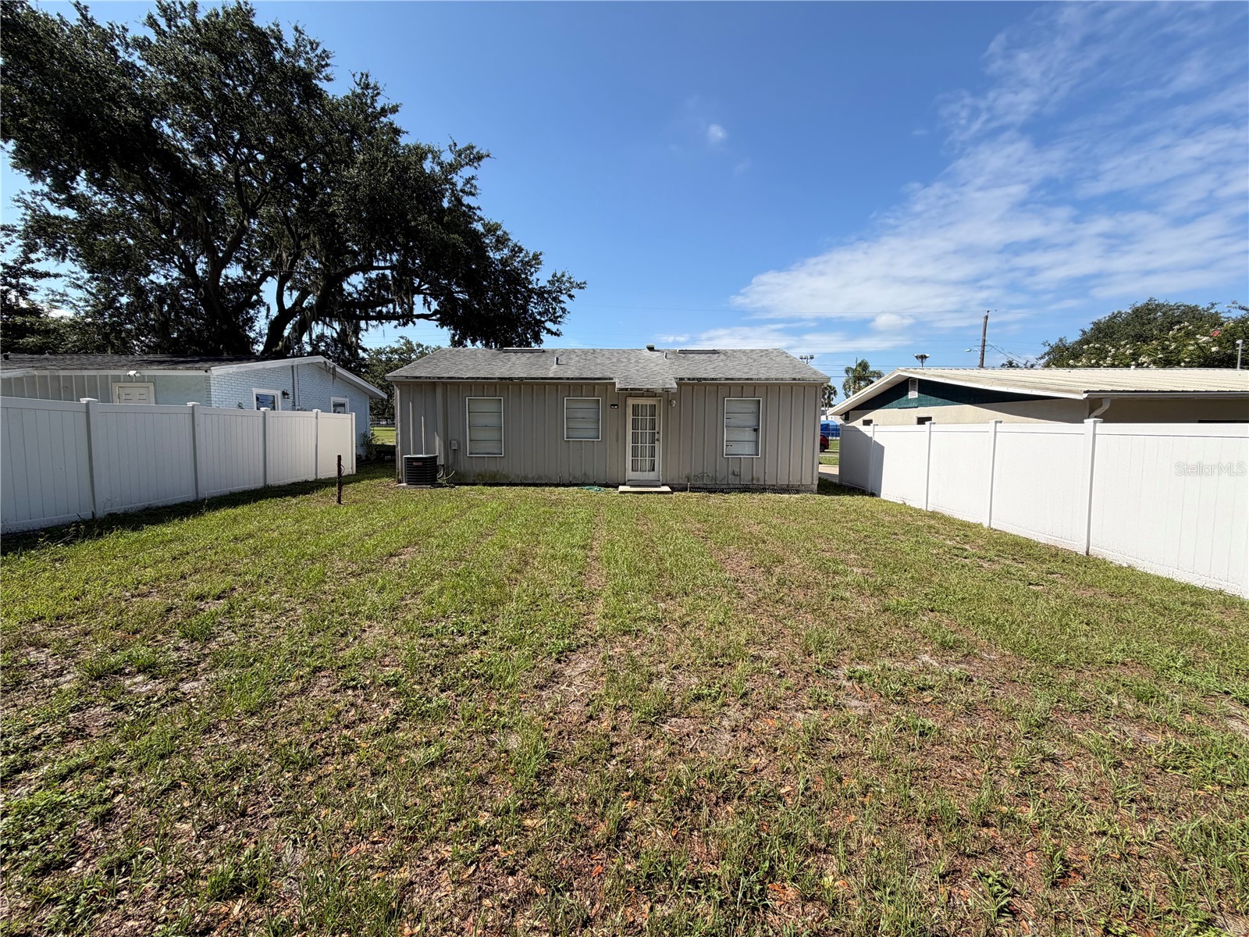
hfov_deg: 102.1
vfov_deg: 85.7
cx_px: 624
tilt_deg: -3.8
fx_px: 505
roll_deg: +0.3
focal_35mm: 14
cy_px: 468
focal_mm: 2.22
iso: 25
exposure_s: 1/770
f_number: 2.2
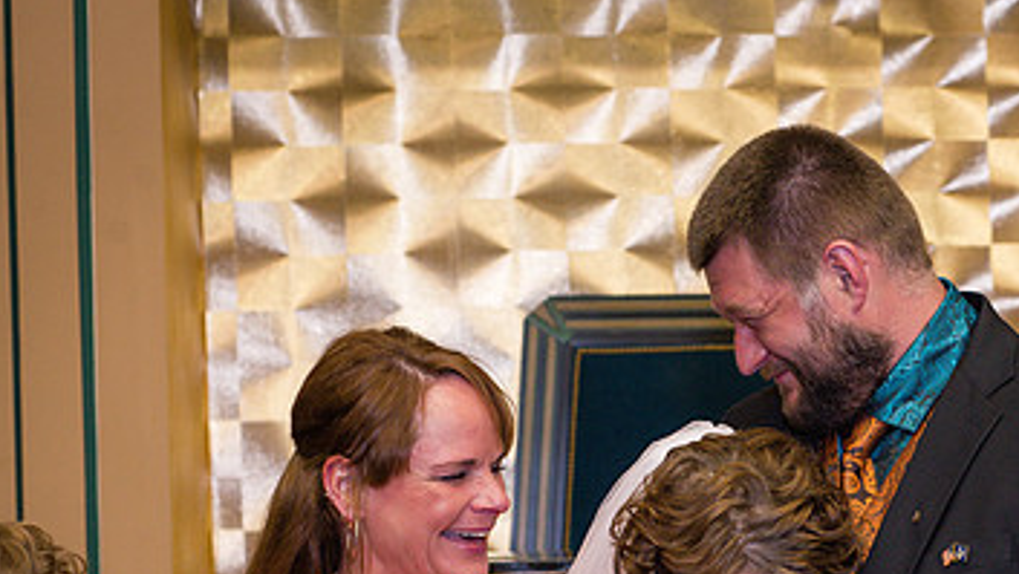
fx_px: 2325
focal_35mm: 86
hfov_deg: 24.4
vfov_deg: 13.9
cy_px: 526
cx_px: 802
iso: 800
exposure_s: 1/125
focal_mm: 50
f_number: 5
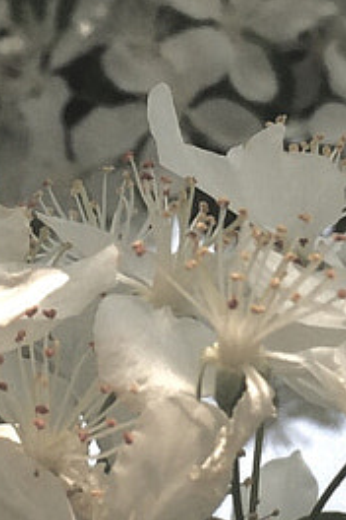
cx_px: 271
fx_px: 2638
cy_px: 63
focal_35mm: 183
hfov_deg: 7.5
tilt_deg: +60.6
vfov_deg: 11.2
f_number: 2.2
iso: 32
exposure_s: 1/1580
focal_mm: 4.15
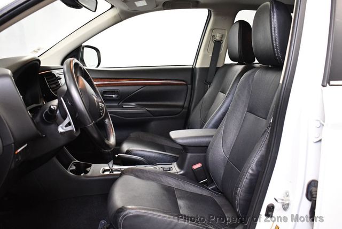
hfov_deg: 53.1
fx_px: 342
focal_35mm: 36
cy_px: 114
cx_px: 171
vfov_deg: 36.9
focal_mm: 18
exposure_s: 1/125
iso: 2800
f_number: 3.5
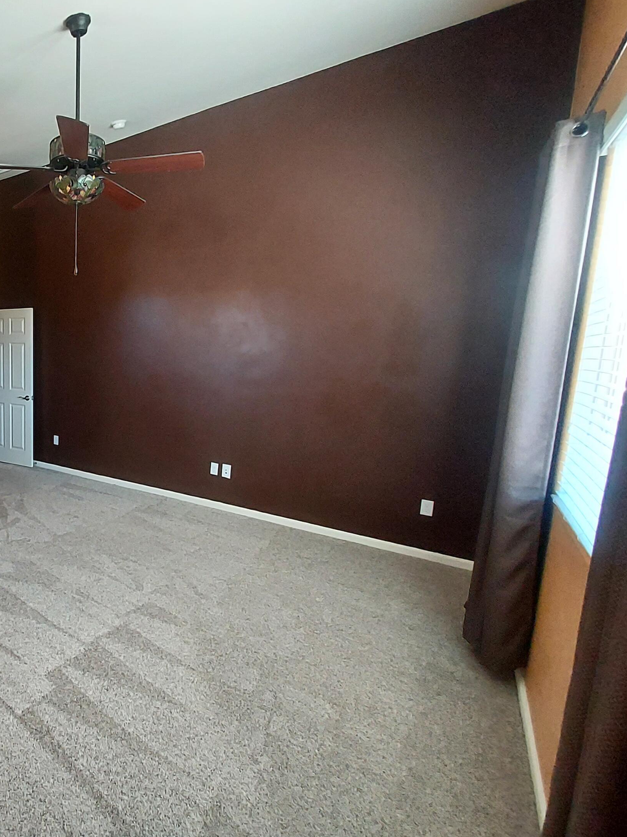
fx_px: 435
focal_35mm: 18
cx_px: 65
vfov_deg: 87.7
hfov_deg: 60.8
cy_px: 407
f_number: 2.2
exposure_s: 1/60
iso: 200
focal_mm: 1.42
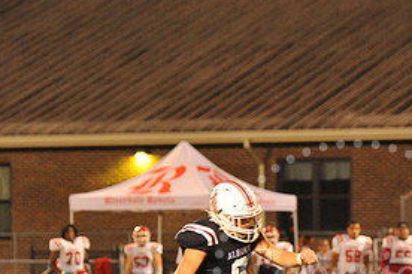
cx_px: 355
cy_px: 280
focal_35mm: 326
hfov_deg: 6.3
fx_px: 3731
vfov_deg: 4.2
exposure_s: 1/160
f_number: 5
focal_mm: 155
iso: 5000
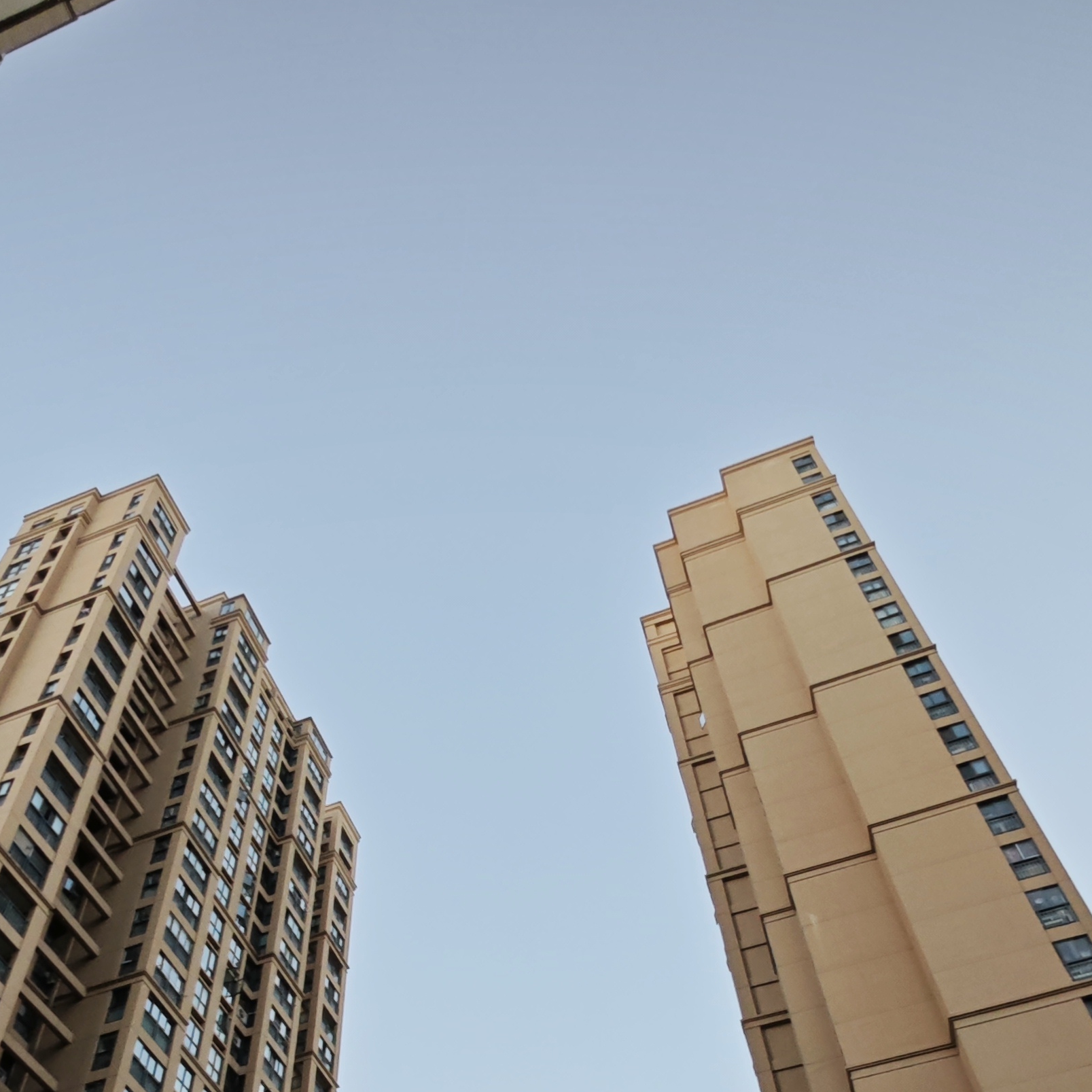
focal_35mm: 33
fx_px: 1178
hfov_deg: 49.7
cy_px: 1012
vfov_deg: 44.6
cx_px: 519
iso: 100
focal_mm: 1.91
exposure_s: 1/100
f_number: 2.2
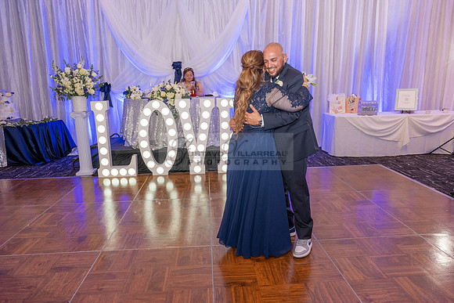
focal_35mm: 27
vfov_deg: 48.0
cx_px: 227
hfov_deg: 67.4
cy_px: 152
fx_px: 341
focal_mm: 27
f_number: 4
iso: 1600
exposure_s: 1/200
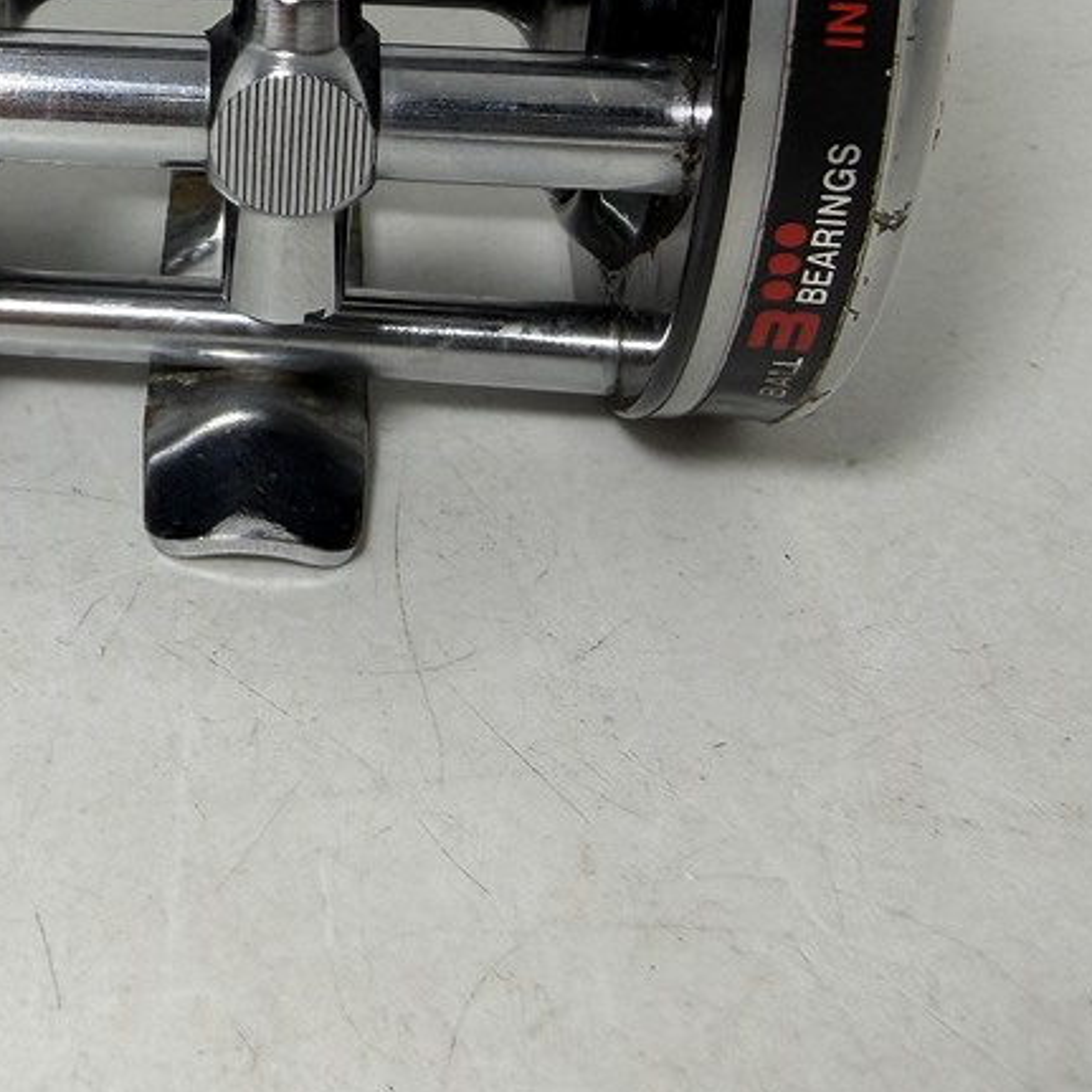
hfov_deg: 28.2
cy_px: 35
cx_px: 152
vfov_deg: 27.6
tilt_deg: -23.5
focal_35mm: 59
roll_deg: +0.7
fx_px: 2106
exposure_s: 1/100
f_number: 2.2
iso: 32
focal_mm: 2.22
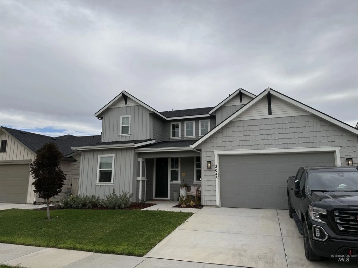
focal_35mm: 24
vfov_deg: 56.8
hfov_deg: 71.6
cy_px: 134
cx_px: 179
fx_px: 248
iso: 80
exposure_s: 1/6173
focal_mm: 6.76
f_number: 1.78
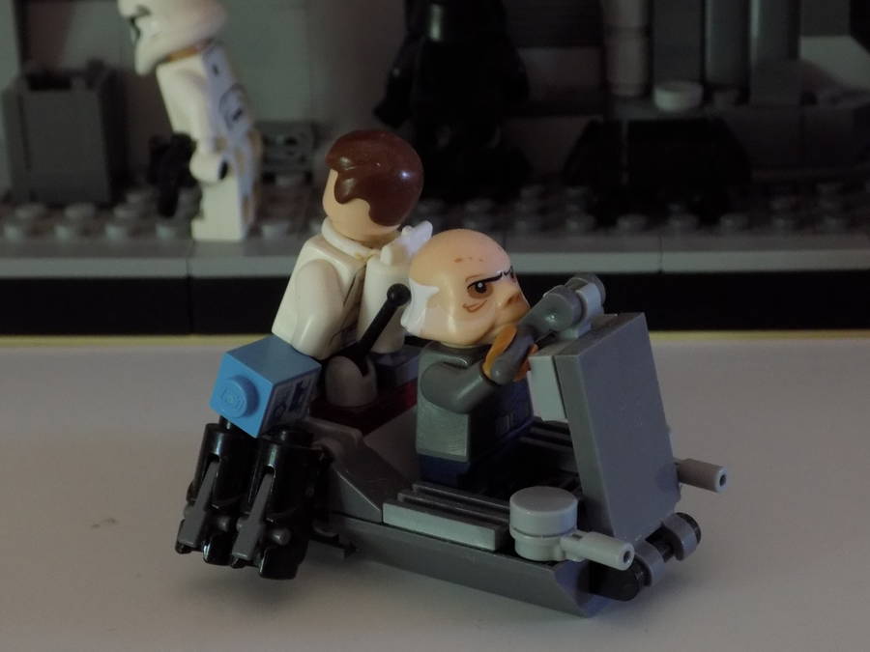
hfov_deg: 22.8
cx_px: 435
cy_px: 326
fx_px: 2161
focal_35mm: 86
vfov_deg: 17.2
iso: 400
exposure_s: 1/10
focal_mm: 15.3
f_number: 4.4
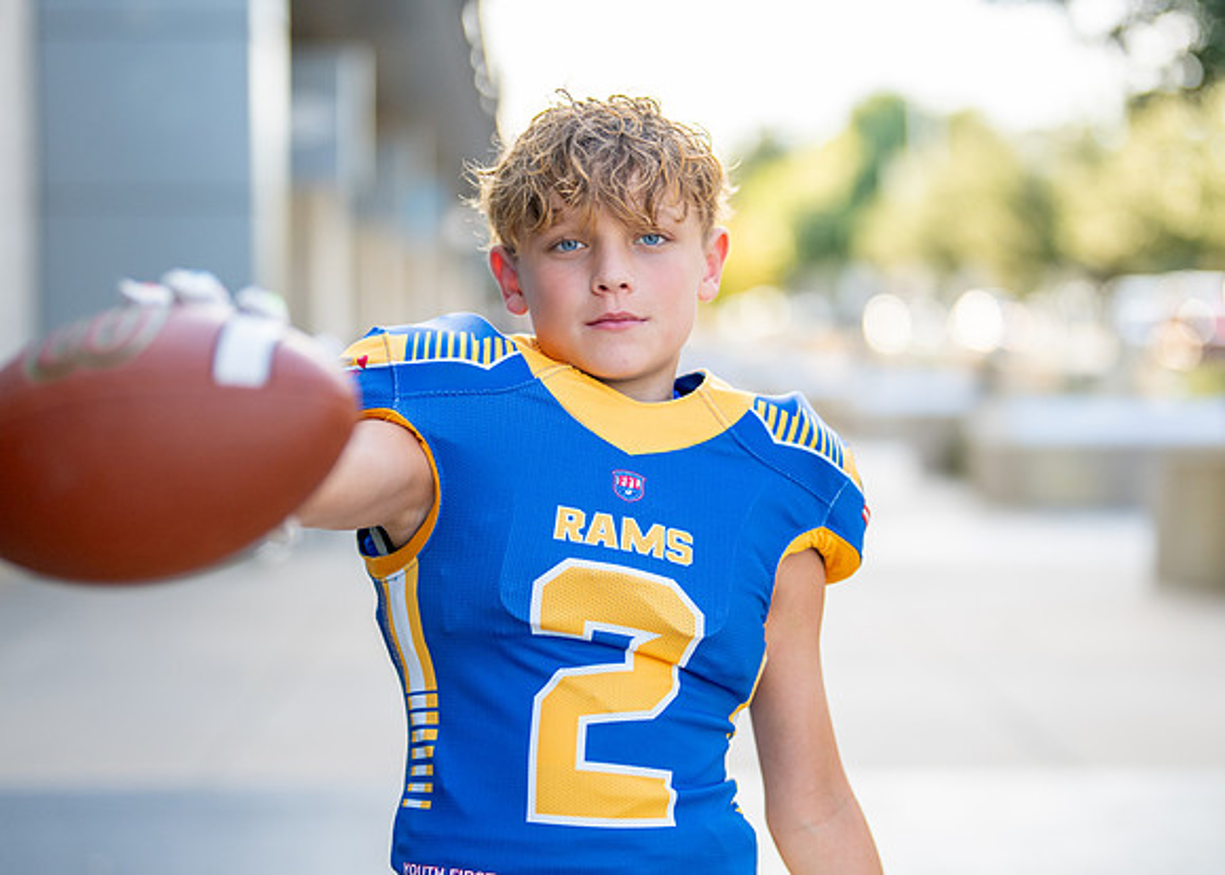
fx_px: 2613
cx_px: 649
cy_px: 457
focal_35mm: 75
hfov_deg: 26.4
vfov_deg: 19.0
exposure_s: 1/2500
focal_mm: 50
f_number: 1.2
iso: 200
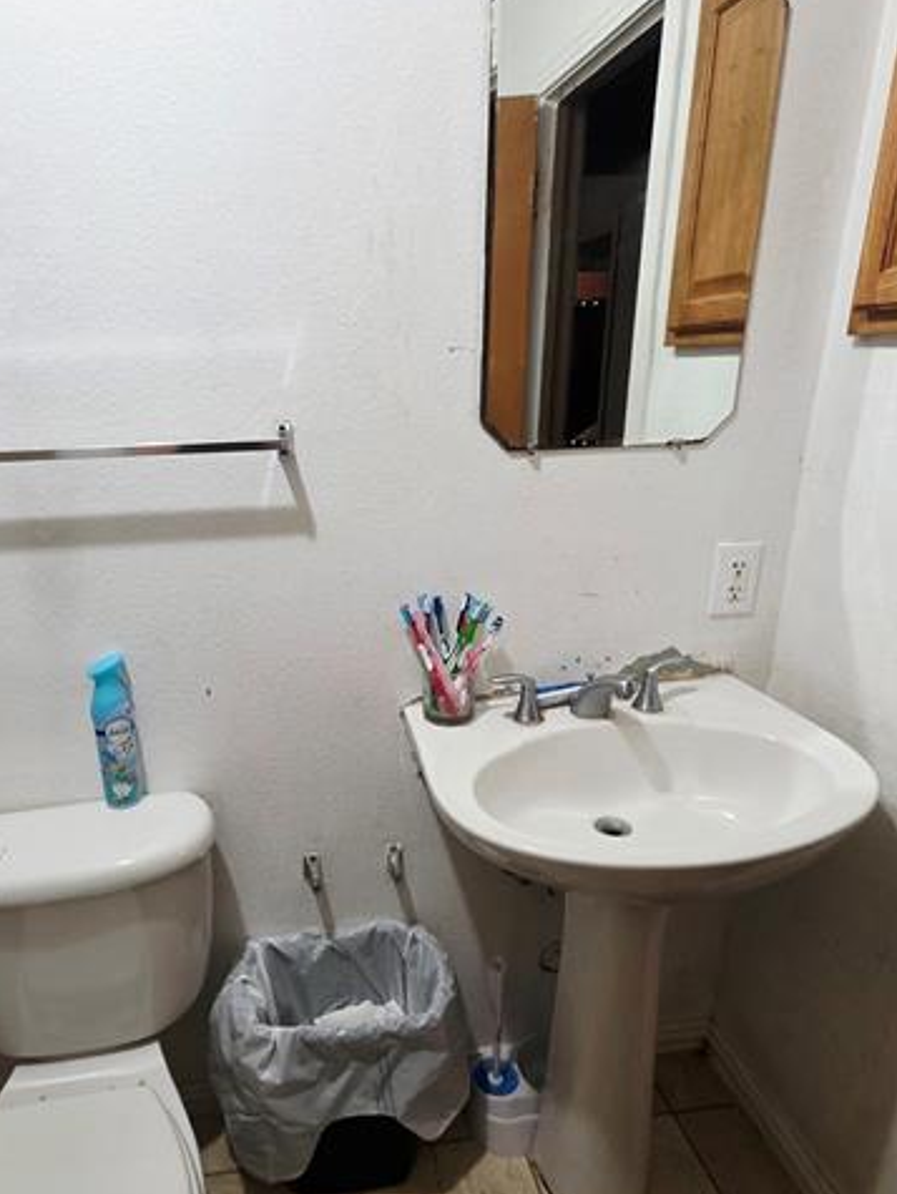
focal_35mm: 21
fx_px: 725
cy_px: 651
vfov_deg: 78.8
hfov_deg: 62.6
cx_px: 337
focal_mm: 2.2
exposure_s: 1/60.2
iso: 320
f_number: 1.9
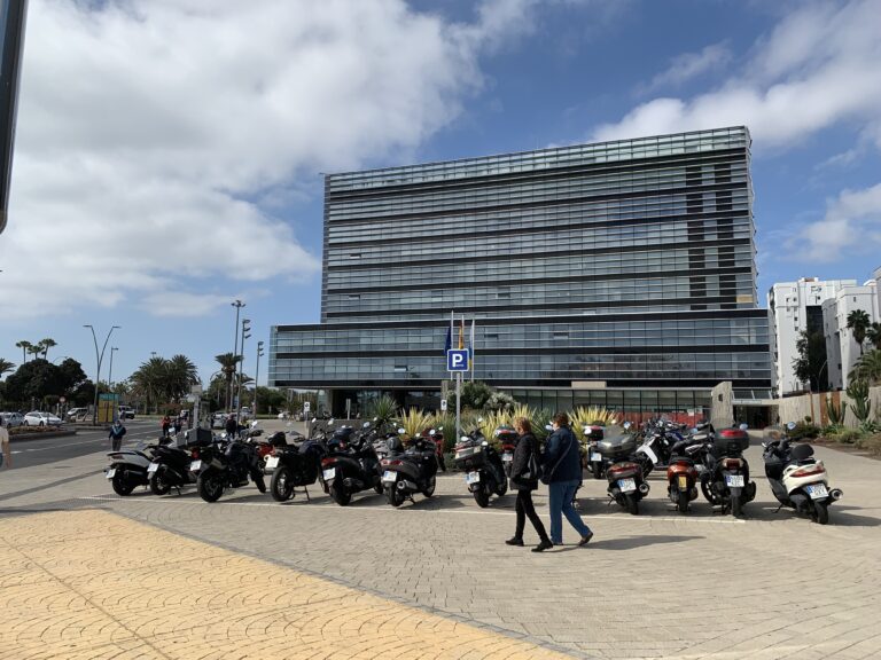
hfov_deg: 67.3
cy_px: 330
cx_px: 440
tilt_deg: +6.5
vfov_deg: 53.1
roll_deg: -1.2
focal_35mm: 26
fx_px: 662
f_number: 1.8
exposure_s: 1/3185
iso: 25
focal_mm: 4.25
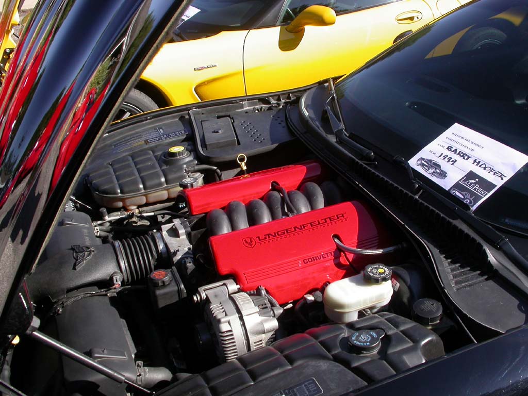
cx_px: 264
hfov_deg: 49.0
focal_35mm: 38
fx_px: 580
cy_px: 198
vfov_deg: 37.7
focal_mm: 7.85
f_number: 6
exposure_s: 1/218
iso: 100
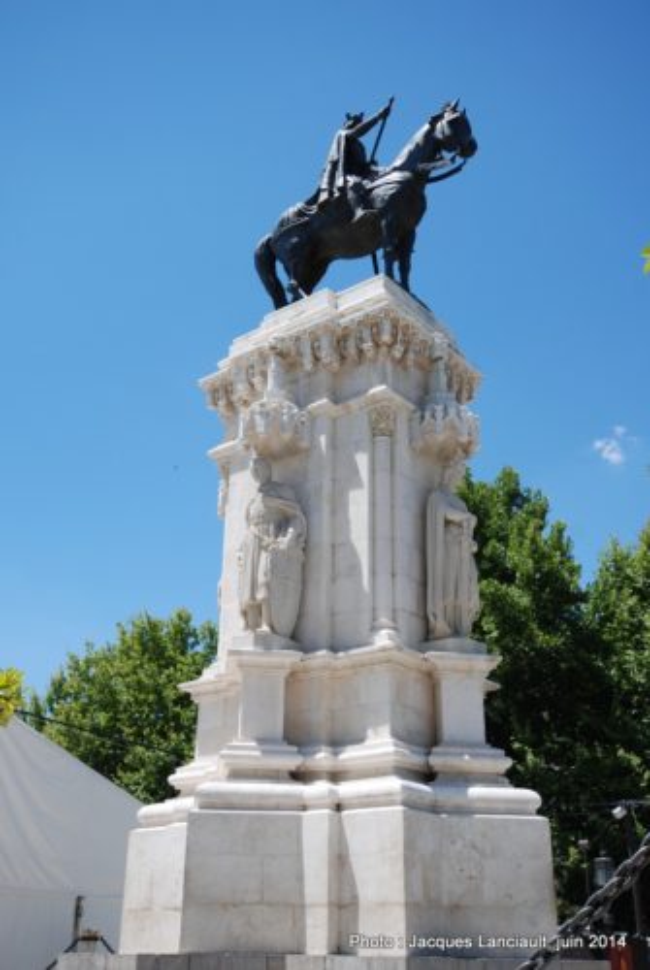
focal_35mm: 36
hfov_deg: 37.0
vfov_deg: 53.1
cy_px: 485
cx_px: 325
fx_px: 972
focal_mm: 24
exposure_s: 1/200
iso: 100
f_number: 7.1
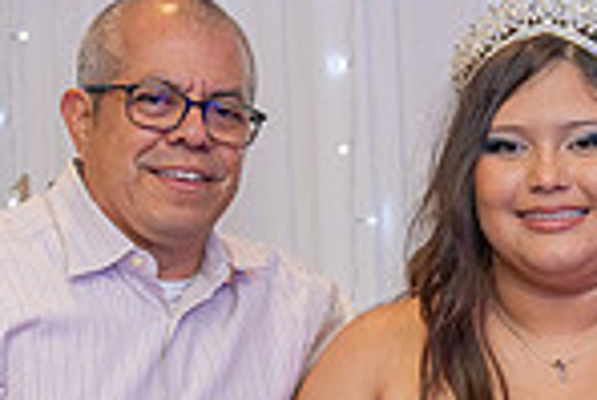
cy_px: 596
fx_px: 2988
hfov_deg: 11.3
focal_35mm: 180
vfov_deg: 7.5
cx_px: 649
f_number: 4.5
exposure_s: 1/200
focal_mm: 46
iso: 1000
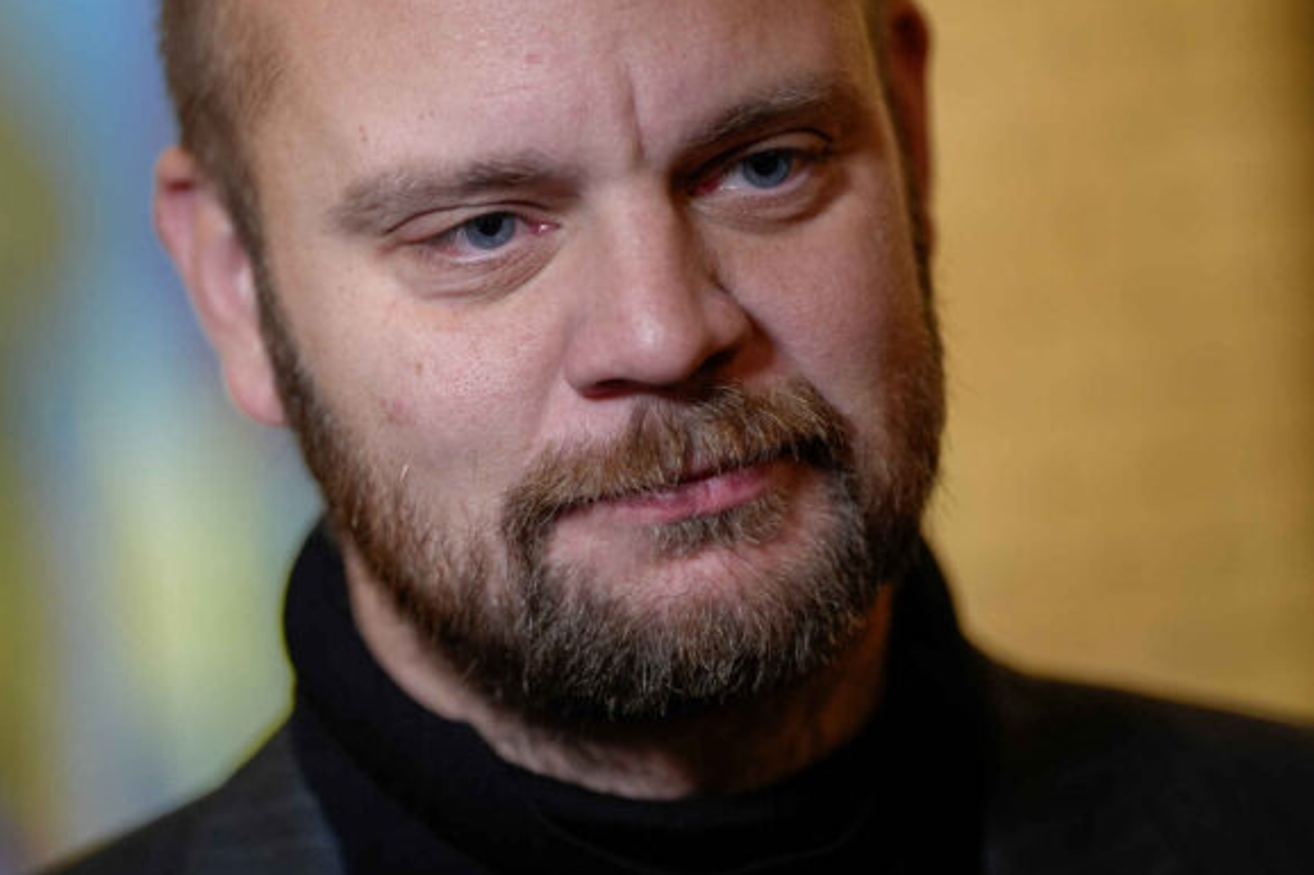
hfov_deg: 11.6
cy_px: 341
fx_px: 6458
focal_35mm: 177
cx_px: 650
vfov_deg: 7.8
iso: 1250
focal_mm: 142
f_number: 2.8
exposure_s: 1/160
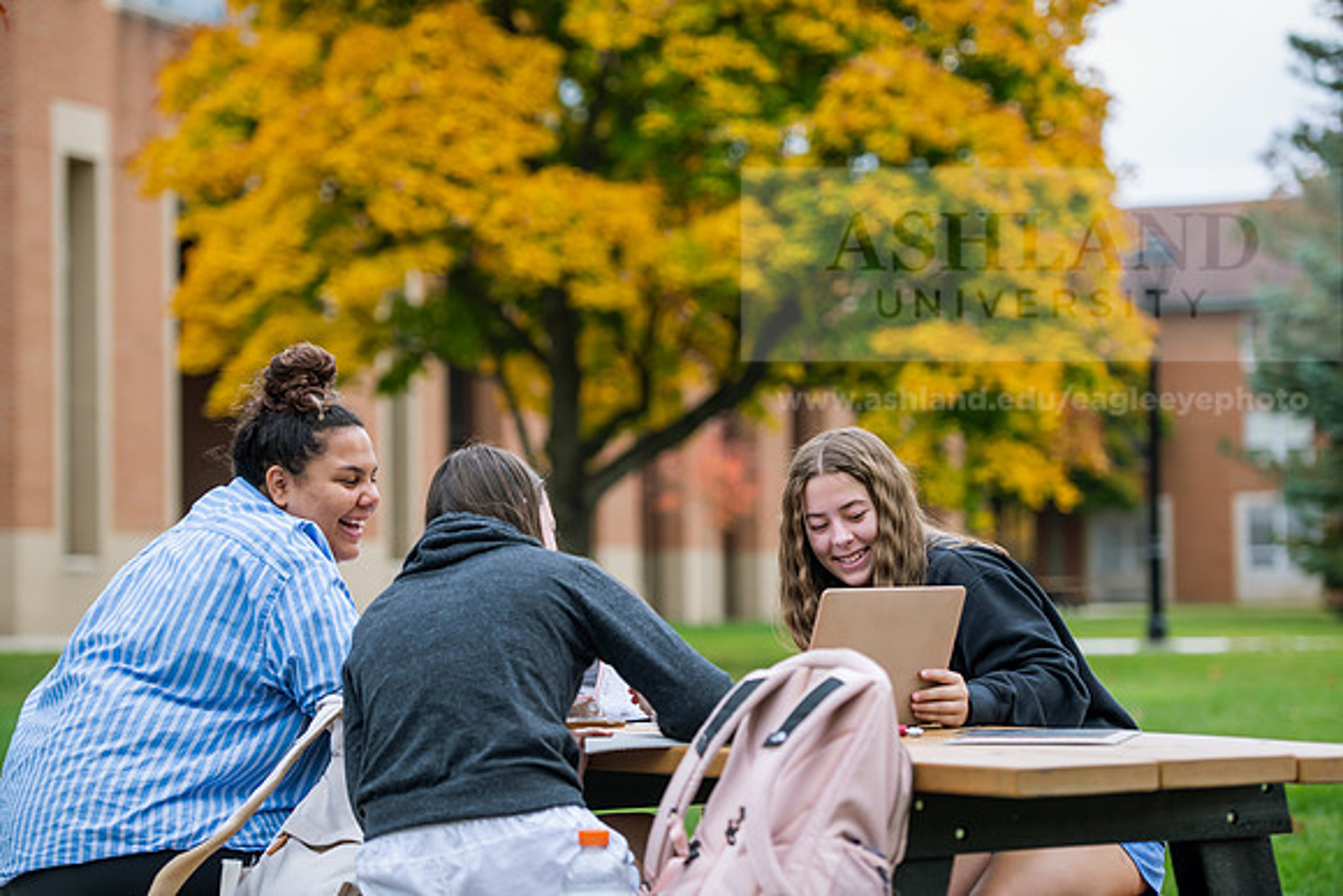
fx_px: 3731
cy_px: 448
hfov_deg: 20.4
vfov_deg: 13.7
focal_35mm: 100
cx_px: 672
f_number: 3.2
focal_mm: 100
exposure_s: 1/500
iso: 160
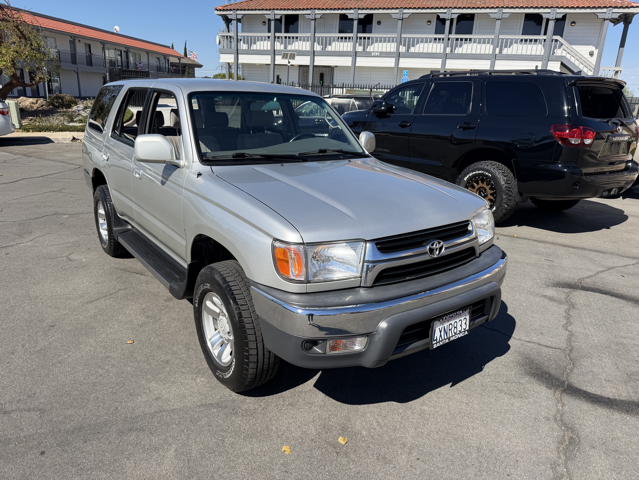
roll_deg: -2.0
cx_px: 320
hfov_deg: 71.6
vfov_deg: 56.8
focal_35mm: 24
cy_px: 240
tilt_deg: -17.4
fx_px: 443
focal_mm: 6.76
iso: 80
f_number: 1.78
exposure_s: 1/3759
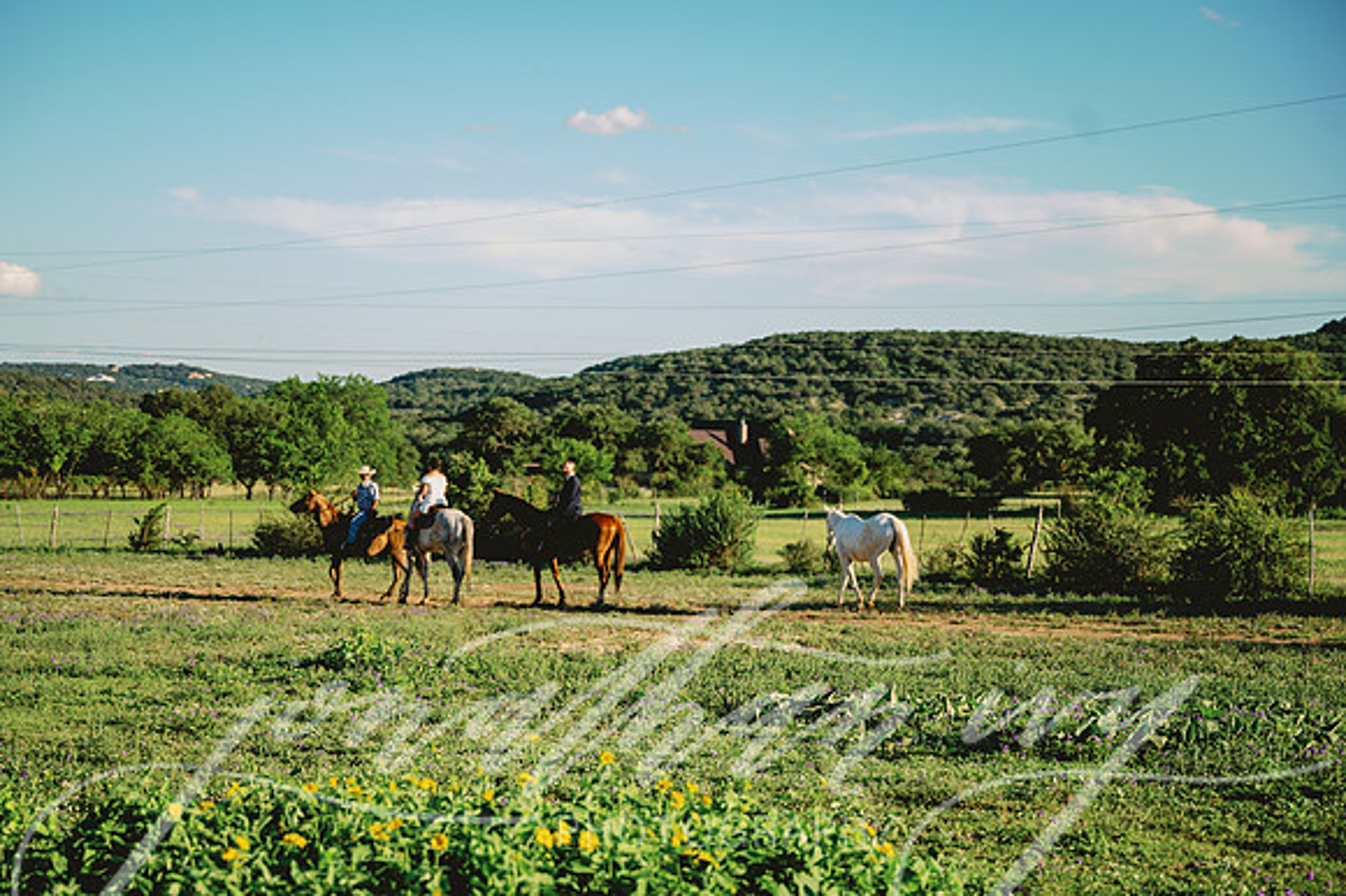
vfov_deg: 21.4
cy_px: 479
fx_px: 2365
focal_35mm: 63
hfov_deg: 31.8
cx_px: 633
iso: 50
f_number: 2.8
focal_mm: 59
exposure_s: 1/1600
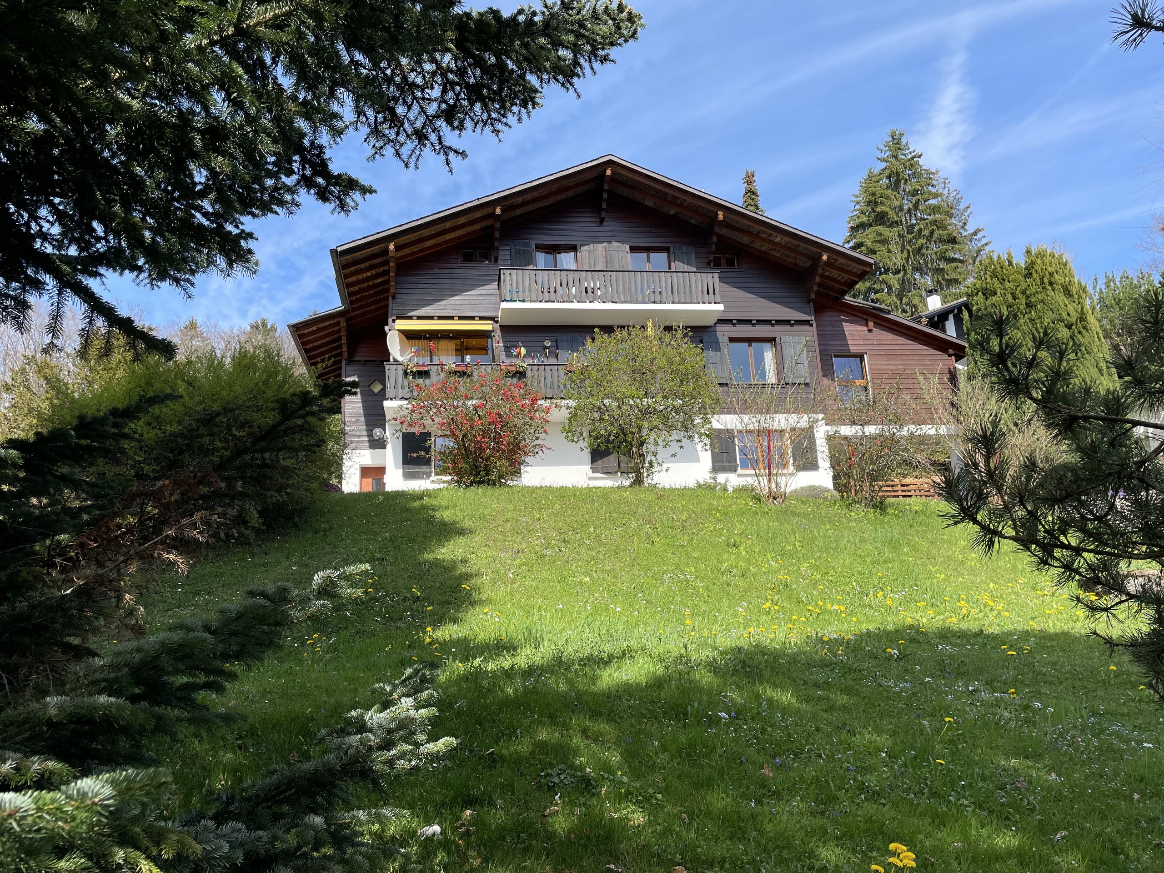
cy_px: 436
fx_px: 874
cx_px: 582
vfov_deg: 53.1
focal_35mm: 26
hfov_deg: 67.3
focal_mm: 4.2
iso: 50
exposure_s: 1/2506
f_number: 1.6
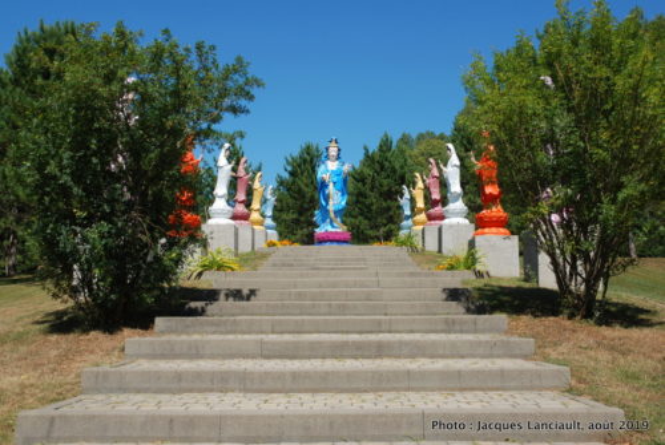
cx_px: 332
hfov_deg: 47.9
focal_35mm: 40
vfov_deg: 33.1
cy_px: 222
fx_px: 749
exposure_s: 1/80
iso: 100
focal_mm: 27
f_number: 16
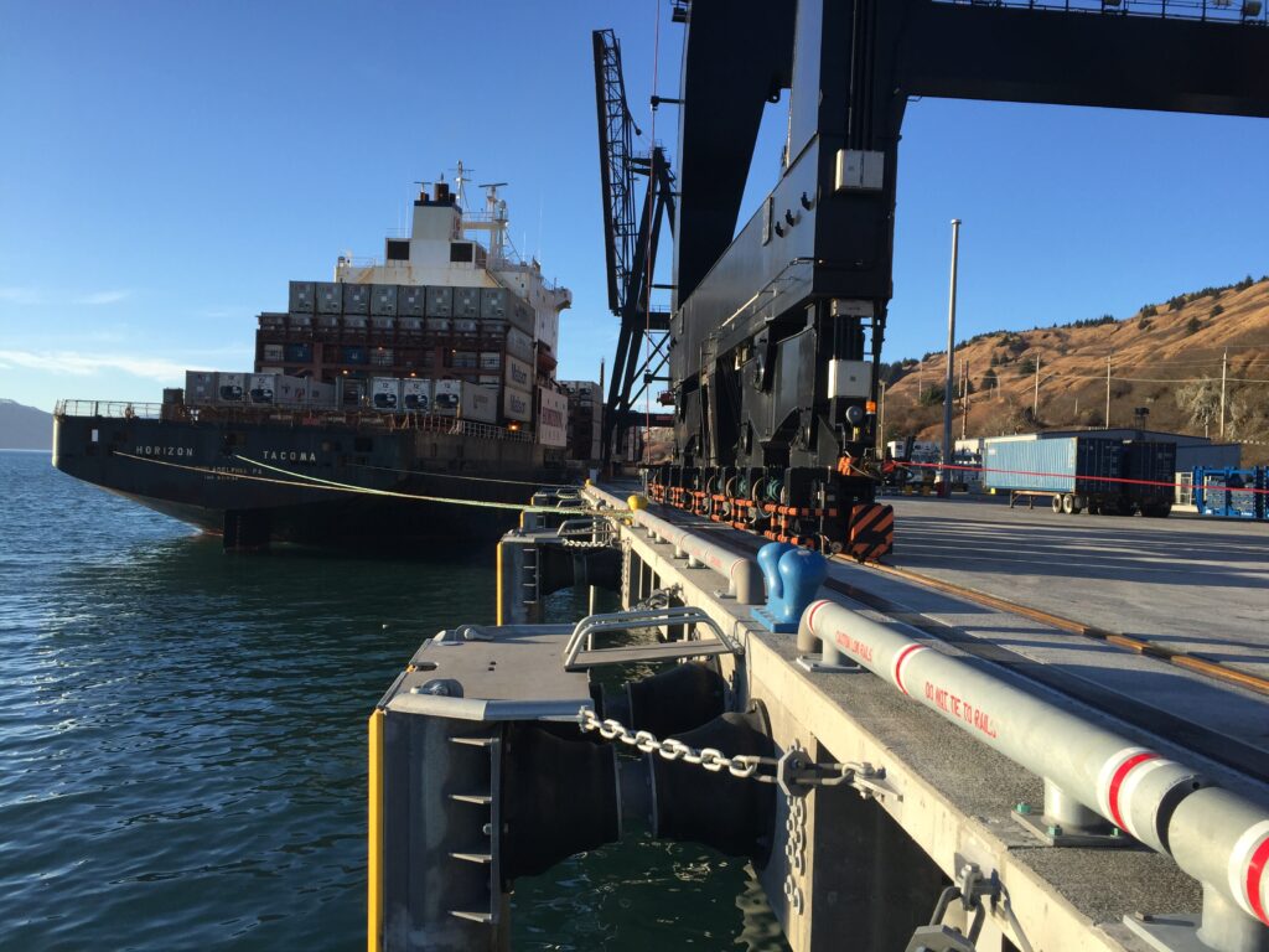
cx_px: 634
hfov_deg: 61.7
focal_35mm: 29
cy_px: 476
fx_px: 1063
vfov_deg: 48.2
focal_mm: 4.15
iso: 32
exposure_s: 1/1068
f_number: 2.2
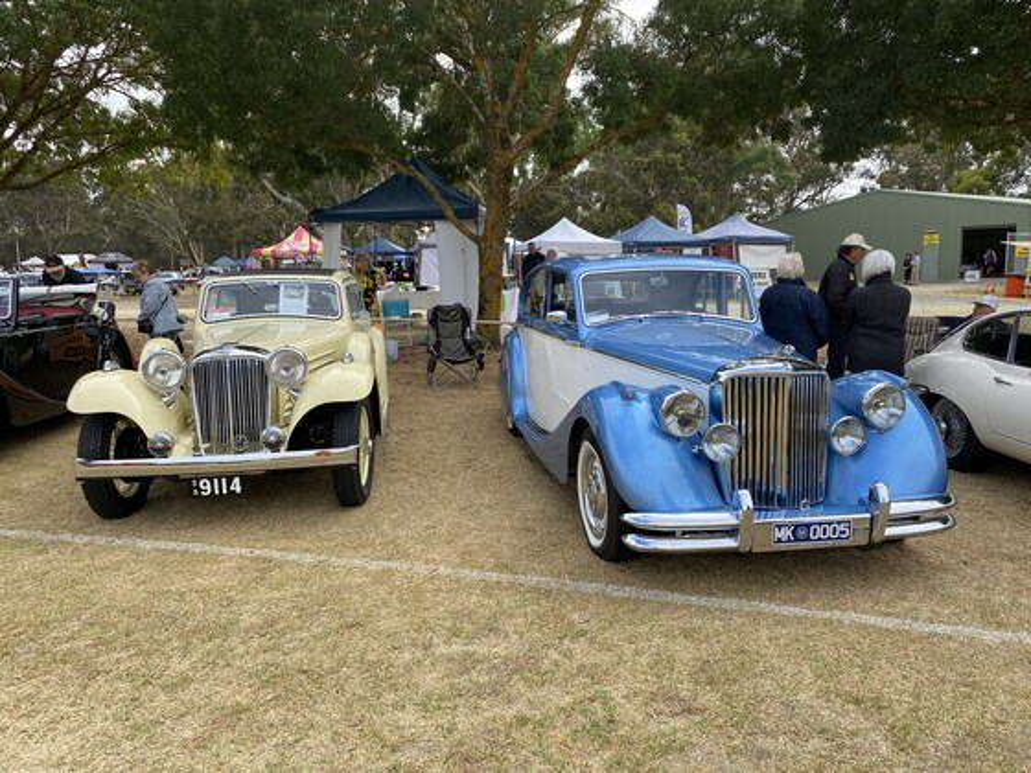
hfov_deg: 67.3
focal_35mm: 26
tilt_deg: -9.0
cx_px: 516
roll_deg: +1.1
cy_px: 386
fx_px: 774
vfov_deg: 53.1
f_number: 1.8
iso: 32
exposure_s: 1/927
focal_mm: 4.25
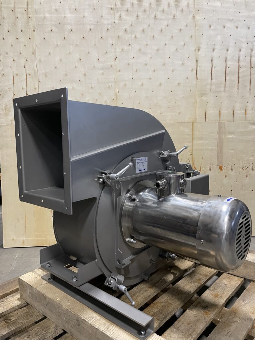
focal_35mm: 26
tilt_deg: -7.4
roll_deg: +0.2
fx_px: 255
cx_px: 128
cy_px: 170
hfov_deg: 53.1
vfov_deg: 67.3
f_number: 1.6
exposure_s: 1/50
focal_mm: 4.2
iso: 125
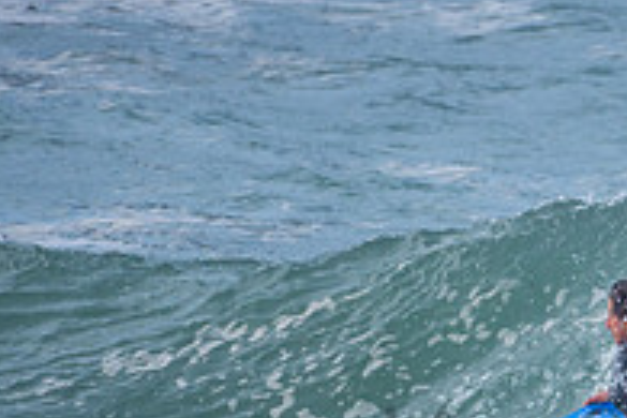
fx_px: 38923
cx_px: 717
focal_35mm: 2235
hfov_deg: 0.9
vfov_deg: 0.6
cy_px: 429
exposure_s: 1/1250
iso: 200
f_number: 5.6
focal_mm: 500
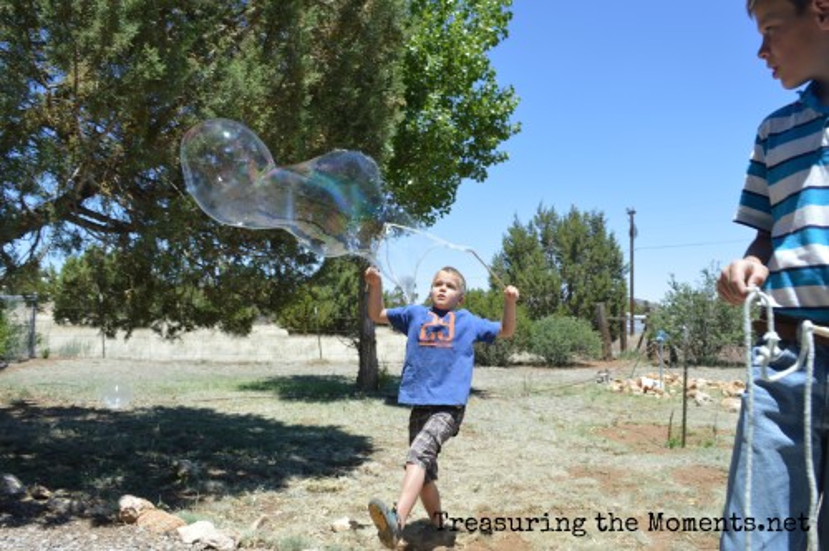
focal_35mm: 27
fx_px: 621
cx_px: 414
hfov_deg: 67.4
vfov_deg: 47.8
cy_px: 276
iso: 100
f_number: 7.1
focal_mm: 18
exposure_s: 1/200
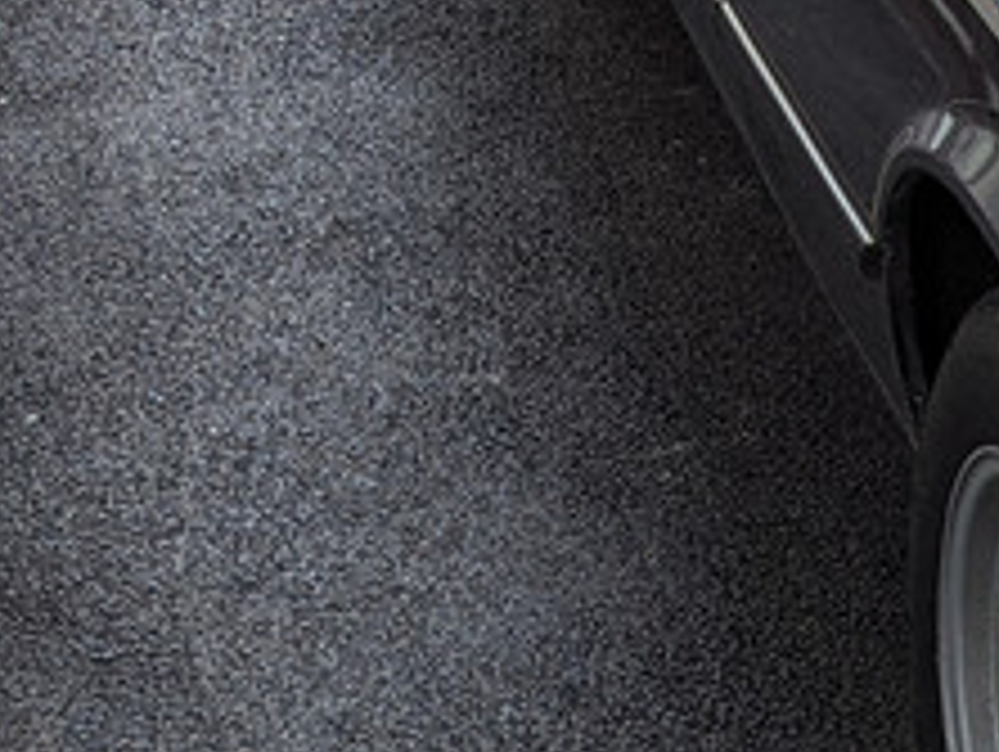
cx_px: 956
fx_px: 3322
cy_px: -126
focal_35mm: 115
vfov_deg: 12.6
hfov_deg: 16.8
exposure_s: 1/173
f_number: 1.85
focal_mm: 6.81
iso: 47
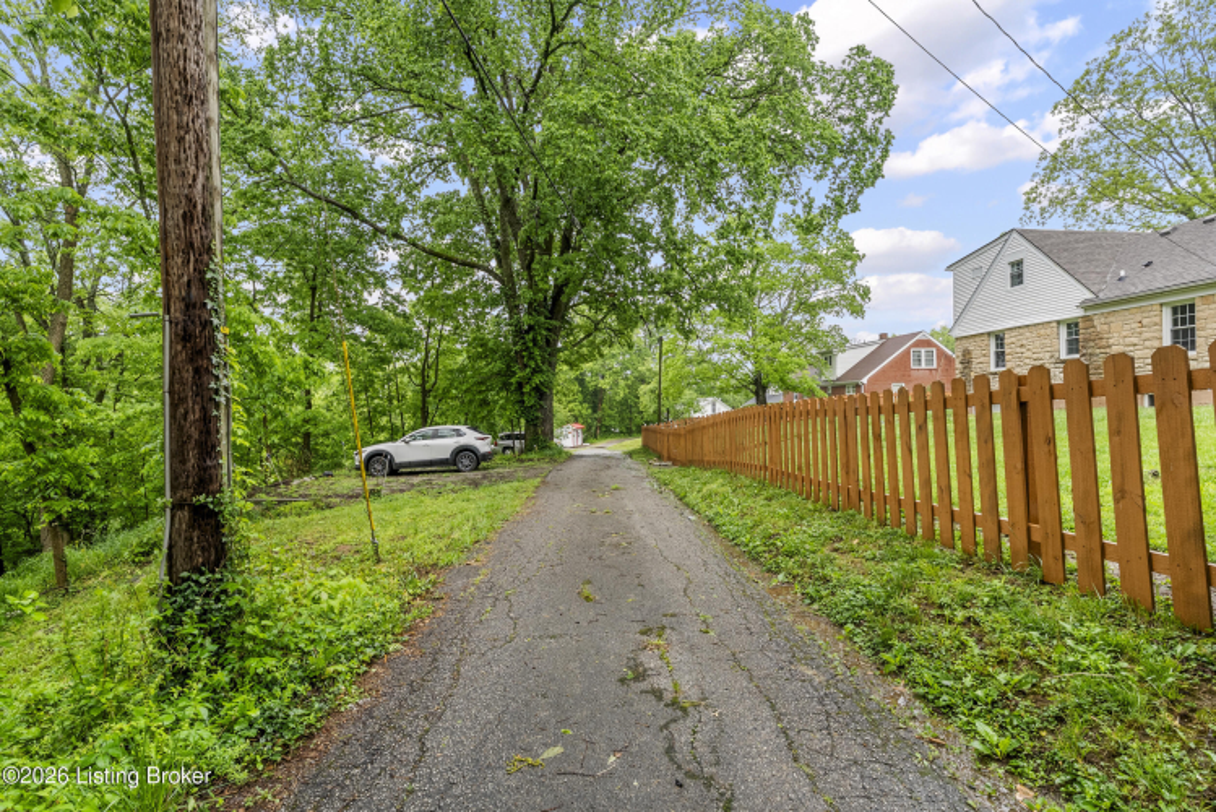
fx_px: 541
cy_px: 406
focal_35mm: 16
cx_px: 608
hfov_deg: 96.7
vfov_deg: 73.8
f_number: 11
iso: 400
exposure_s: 1/80
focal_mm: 16
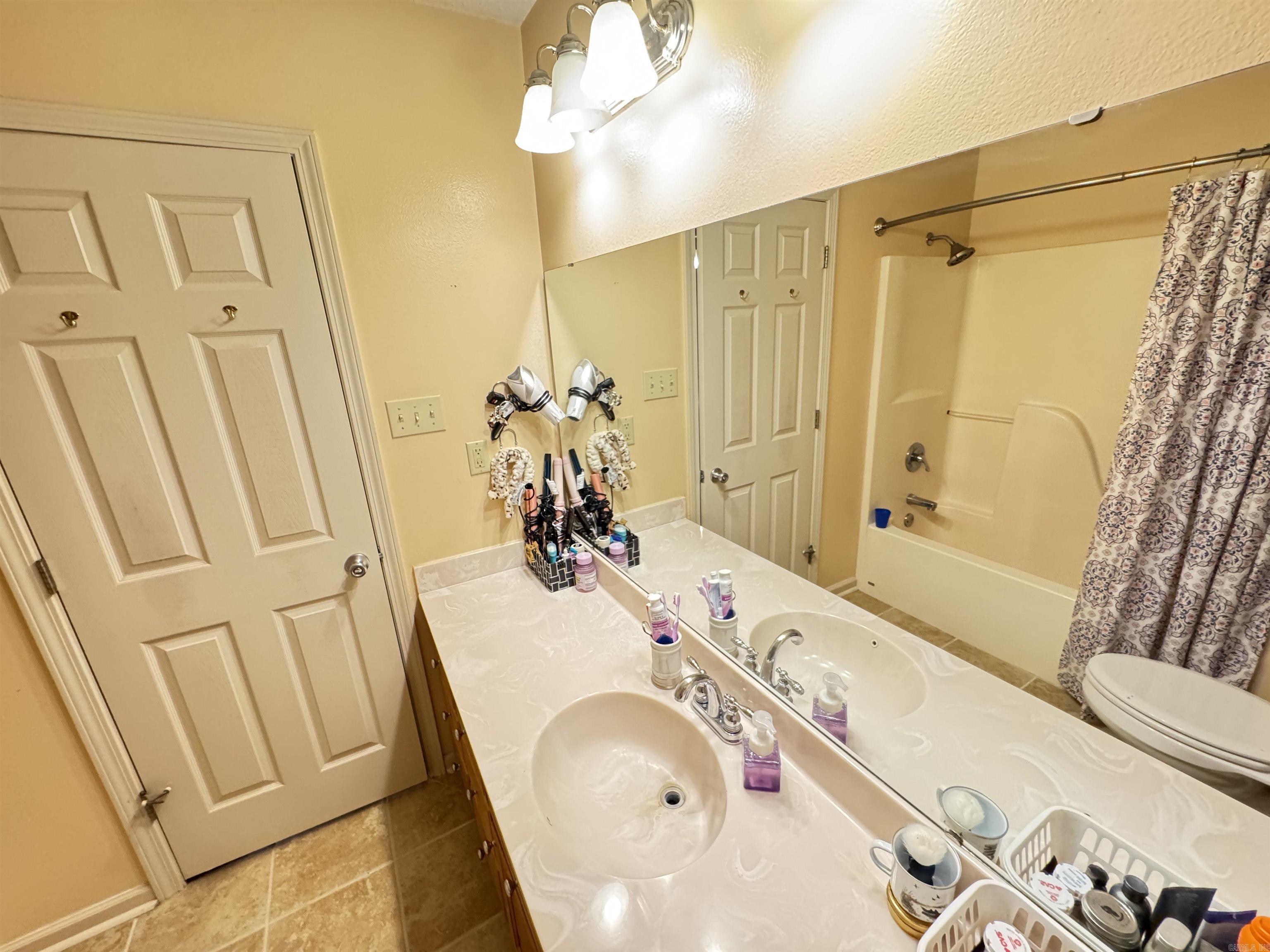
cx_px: 635
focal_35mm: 14
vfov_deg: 85.7
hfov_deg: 102.1
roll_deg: +2.9
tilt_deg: -17.5
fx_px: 514
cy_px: 476
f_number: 2.2
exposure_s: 1/60
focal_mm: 2.22
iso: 800
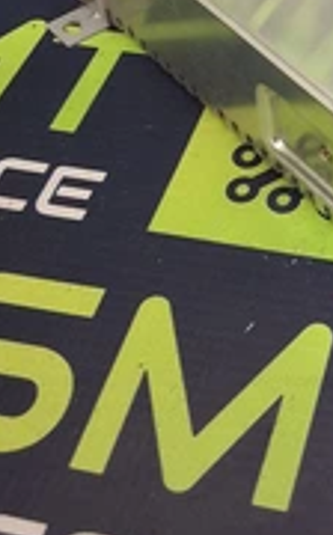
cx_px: 395
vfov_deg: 29.8
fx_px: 961
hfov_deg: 18.6
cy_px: 54
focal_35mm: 66
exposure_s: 1/24
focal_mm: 2.91
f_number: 1.9
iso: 250
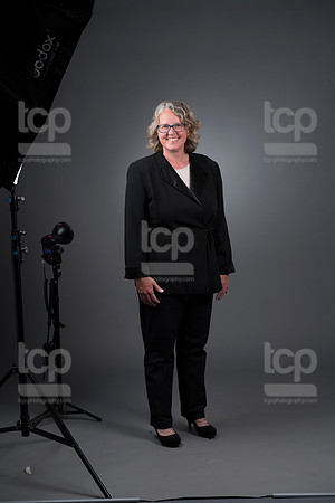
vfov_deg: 25.4
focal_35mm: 80
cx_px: 168
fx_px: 1117
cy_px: 252
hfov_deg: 17.1
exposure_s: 1/250
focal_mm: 80
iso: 160
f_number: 5.6
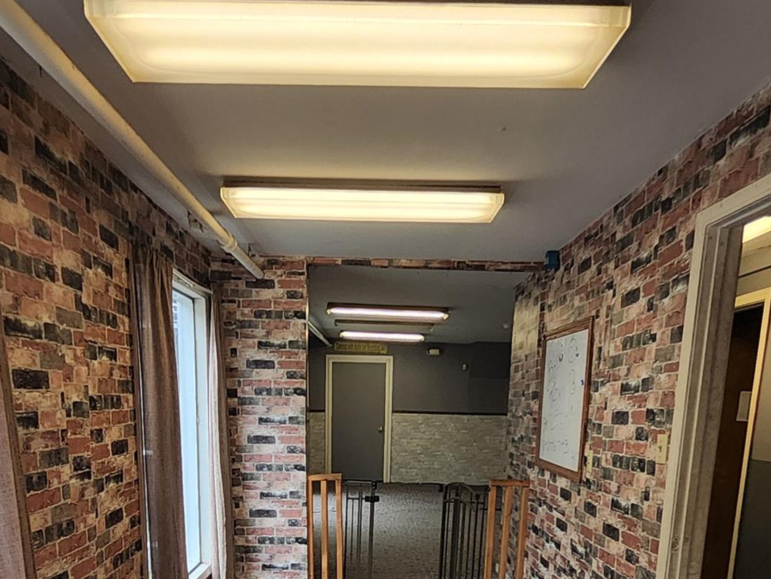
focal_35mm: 25
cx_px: 332
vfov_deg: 49.5
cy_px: 510
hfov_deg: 69.0
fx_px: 557
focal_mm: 1.13
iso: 50
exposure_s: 1/60
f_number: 2.2
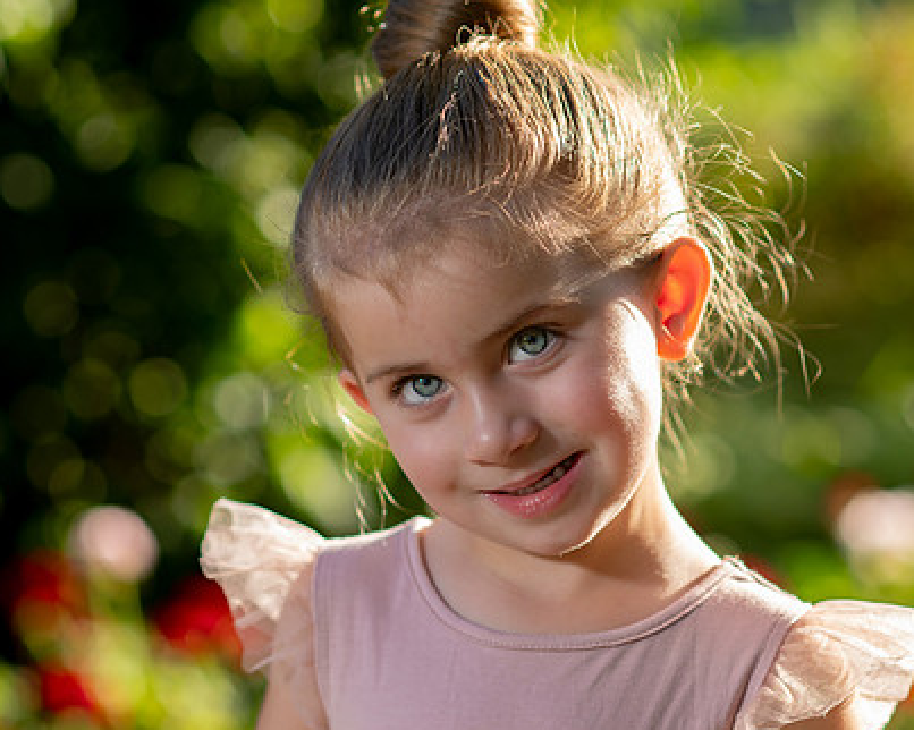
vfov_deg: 10.9
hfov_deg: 13.6
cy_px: 416
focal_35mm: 142
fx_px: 3839
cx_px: 467
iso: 64
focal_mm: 105
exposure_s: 1/250
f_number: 2.8
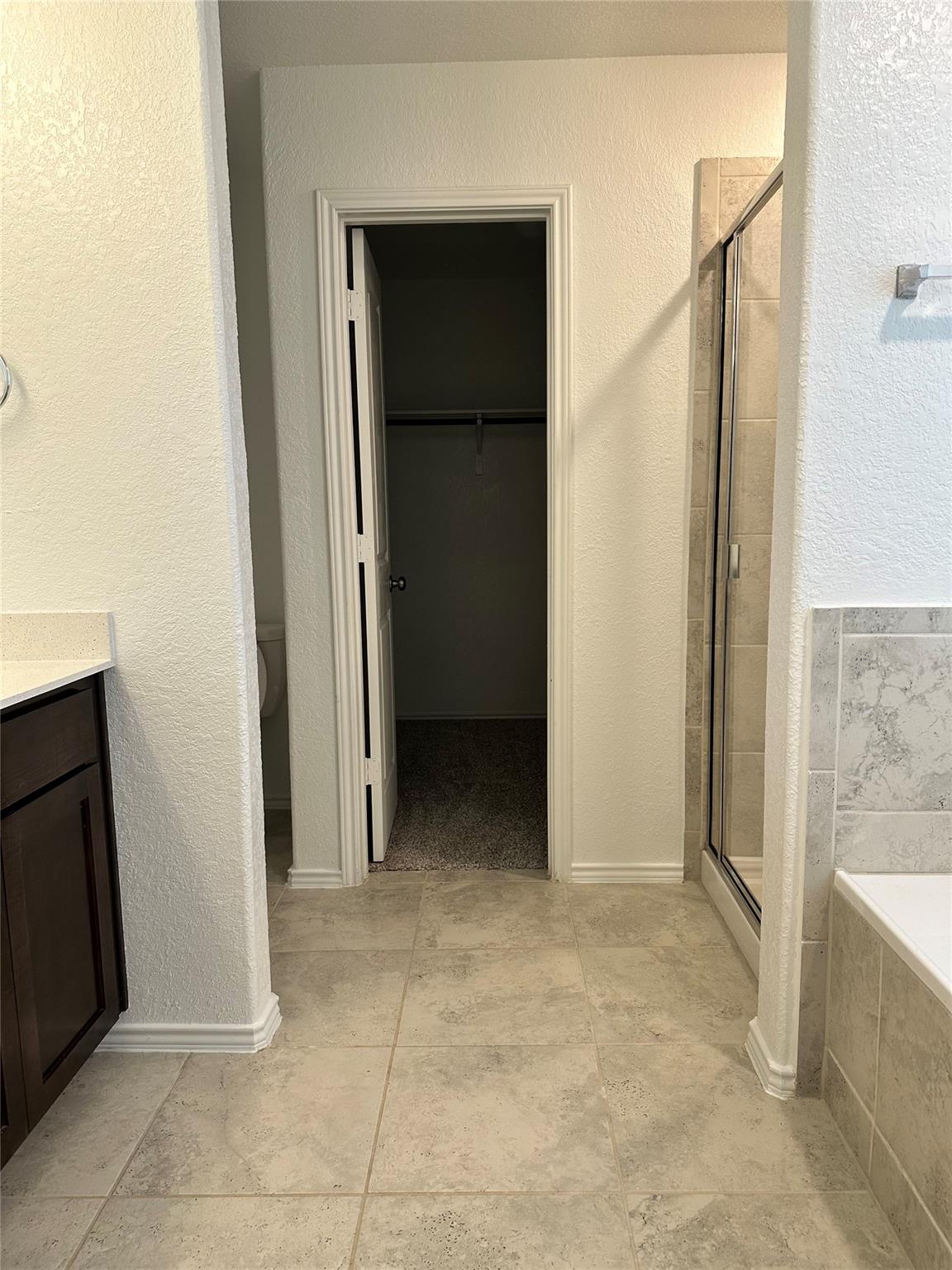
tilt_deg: -7.4
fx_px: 880
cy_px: 635
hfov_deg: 56.8
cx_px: 476
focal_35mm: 24
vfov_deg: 71.6
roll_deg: +1.7
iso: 100
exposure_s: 1/120
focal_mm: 6.86
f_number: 1.78
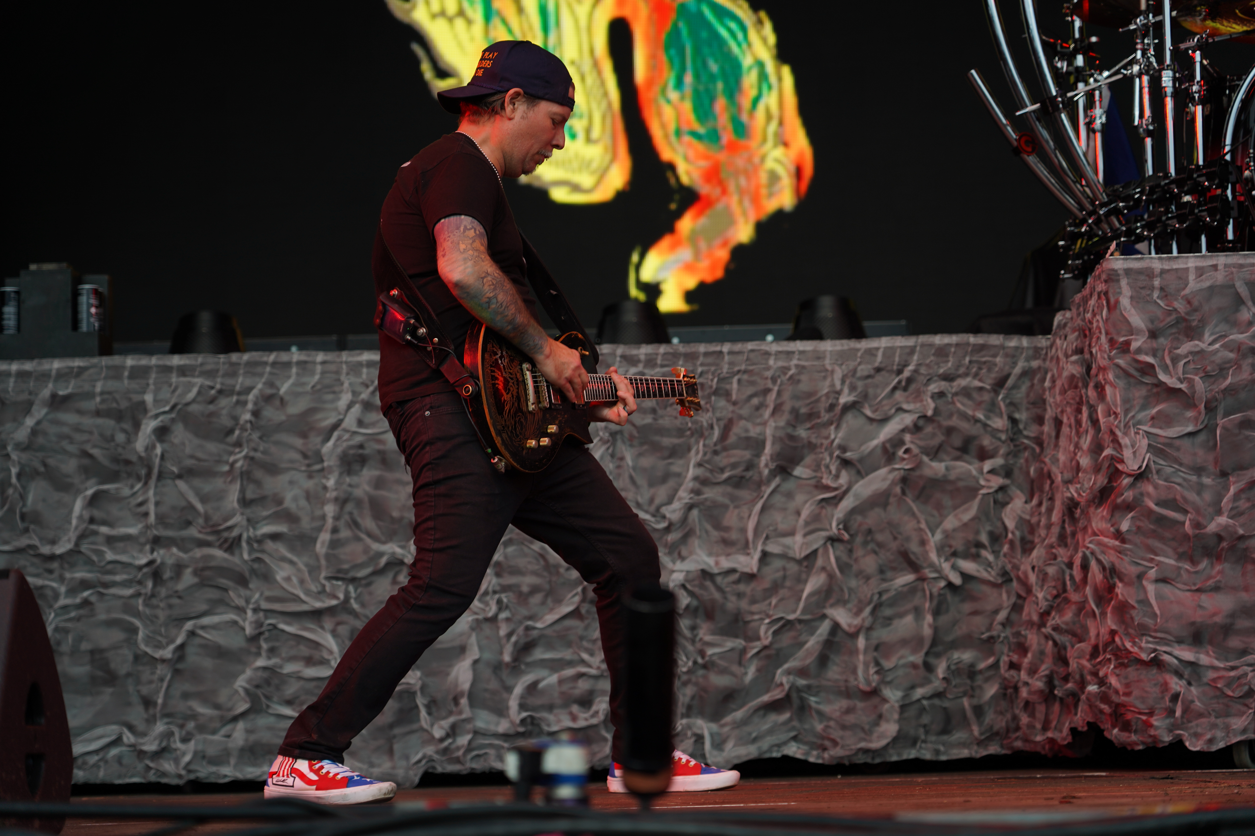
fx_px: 3102
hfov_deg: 22.9
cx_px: 628
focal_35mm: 89
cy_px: 418
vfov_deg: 15.4
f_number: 4
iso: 100
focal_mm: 89
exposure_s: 1/100
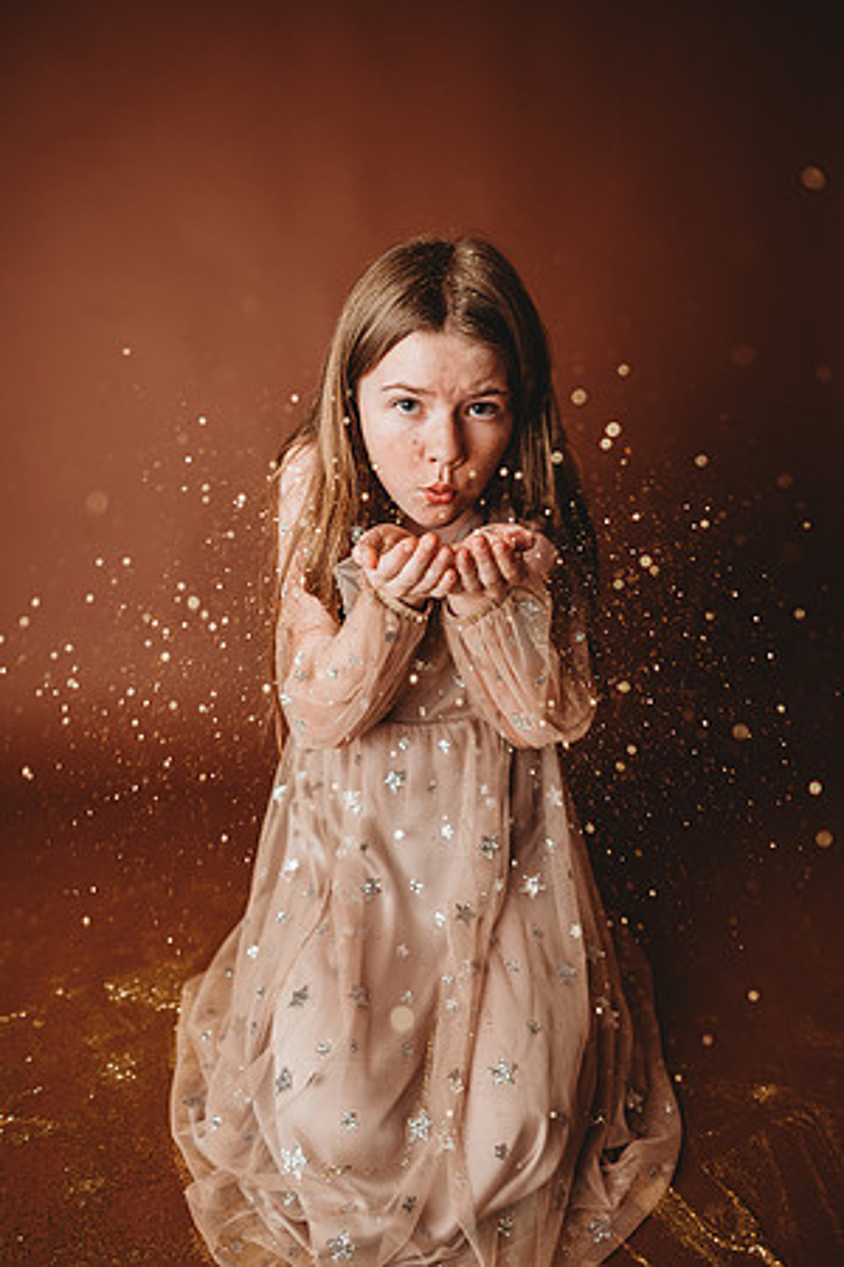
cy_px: 634
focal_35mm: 24
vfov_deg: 73.7
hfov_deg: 53.1
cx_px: 422
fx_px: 844
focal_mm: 24
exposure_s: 1/160
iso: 100
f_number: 2.5
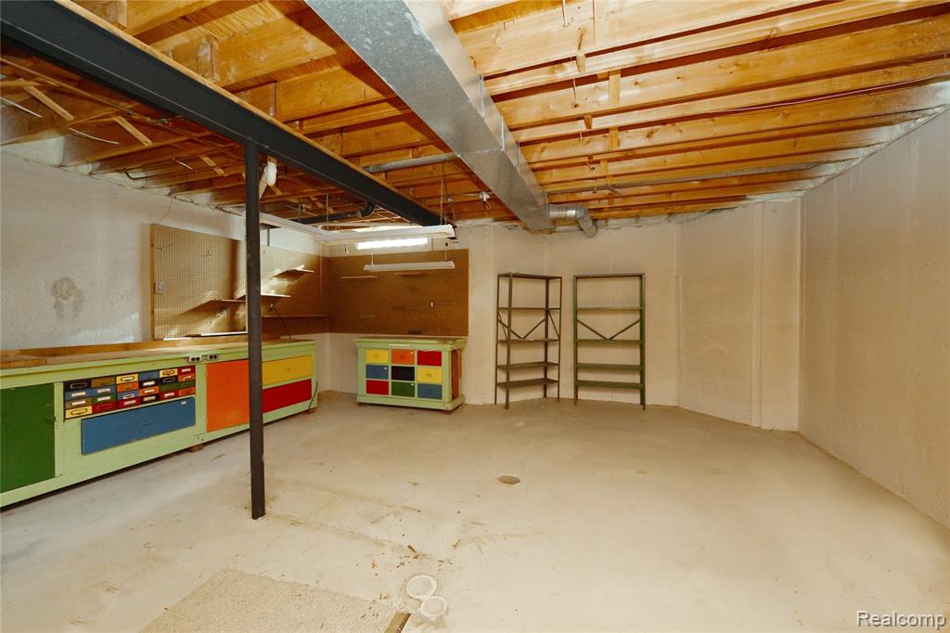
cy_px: 316
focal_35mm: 14
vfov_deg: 81.2
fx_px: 369
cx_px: 475
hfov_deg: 104.3
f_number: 11
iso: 800
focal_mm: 14
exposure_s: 1/60
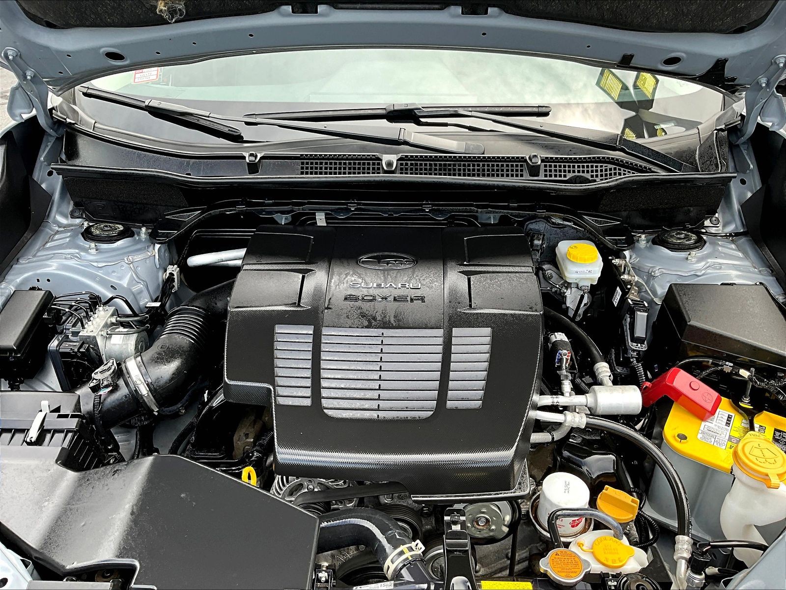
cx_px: 393
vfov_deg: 48.2
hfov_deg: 61.7
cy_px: 295
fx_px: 658
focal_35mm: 29
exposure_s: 1/167
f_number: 1.8
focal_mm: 3
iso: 20
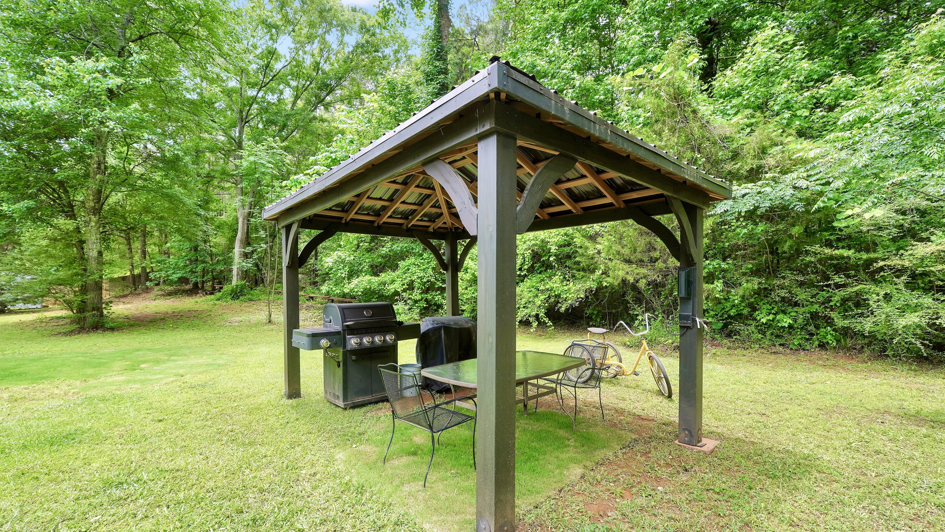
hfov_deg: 99.4
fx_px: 401
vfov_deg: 67.0
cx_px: 474
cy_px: 289
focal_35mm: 16
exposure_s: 1/80
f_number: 5
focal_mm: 10
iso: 100
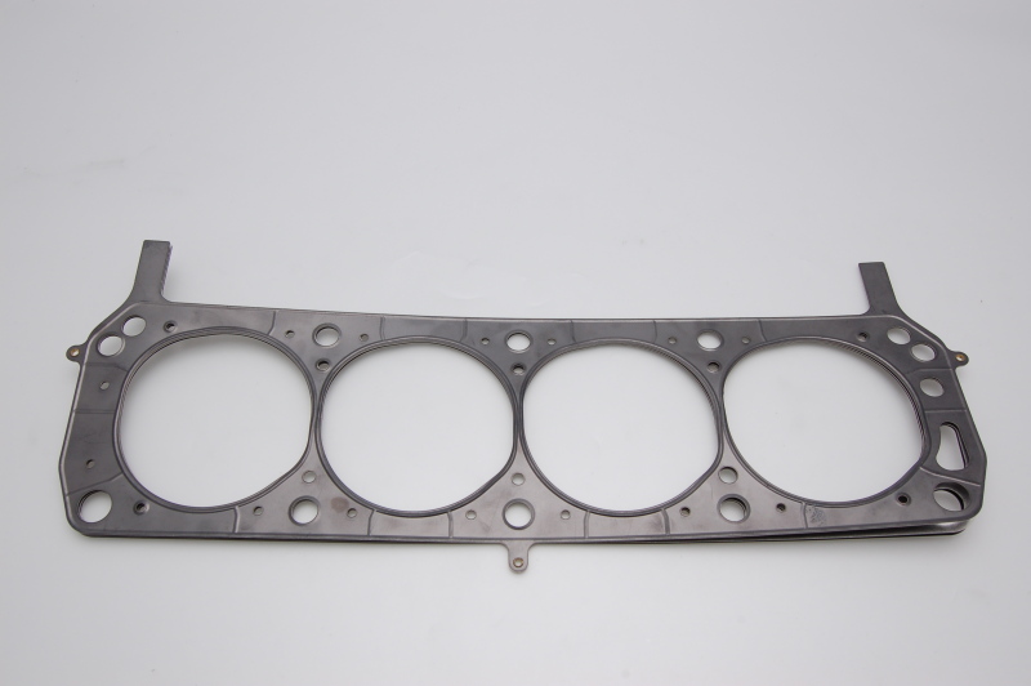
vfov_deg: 39.9
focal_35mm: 33
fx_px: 944
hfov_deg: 57.3
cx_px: 516
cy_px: 343
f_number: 11
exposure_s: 1/125
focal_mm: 22
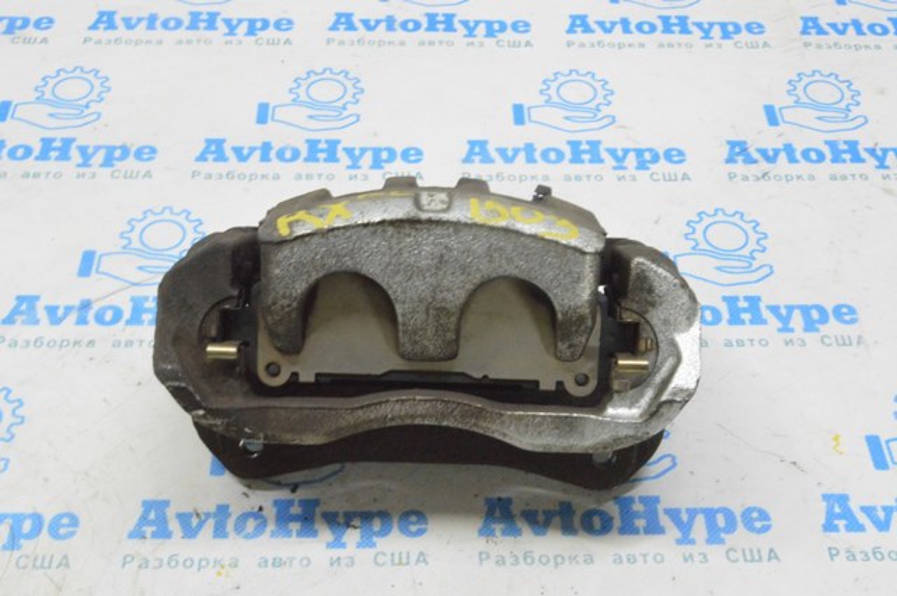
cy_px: 298
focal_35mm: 51
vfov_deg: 26.4
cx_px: 448
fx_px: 1269
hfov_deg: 38.9
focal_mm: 34
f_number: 20
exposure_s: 1/15
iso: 6400
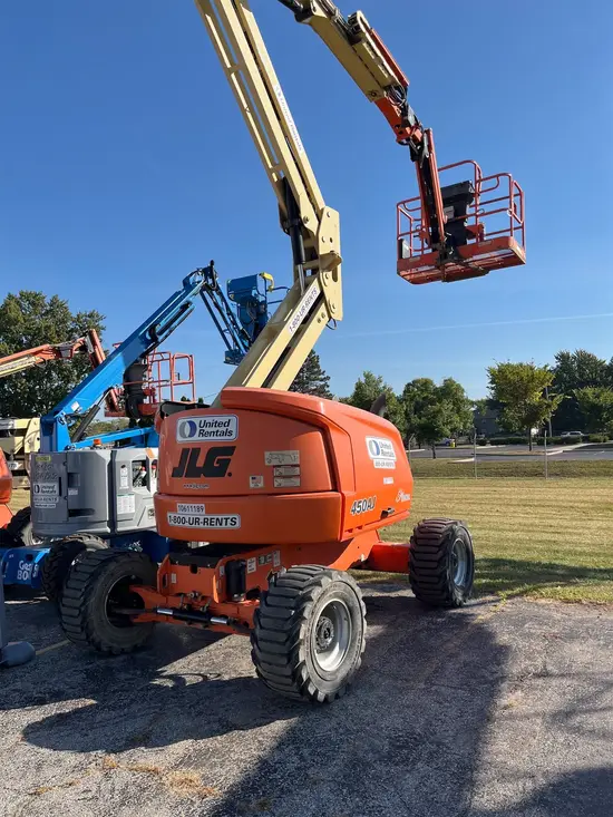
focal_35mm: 26
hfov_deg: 53.1
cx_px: 306
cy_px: 408
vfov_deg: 67.3
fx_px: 614
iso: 50
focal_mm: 5.1
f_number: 1.6
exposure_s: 1/3135
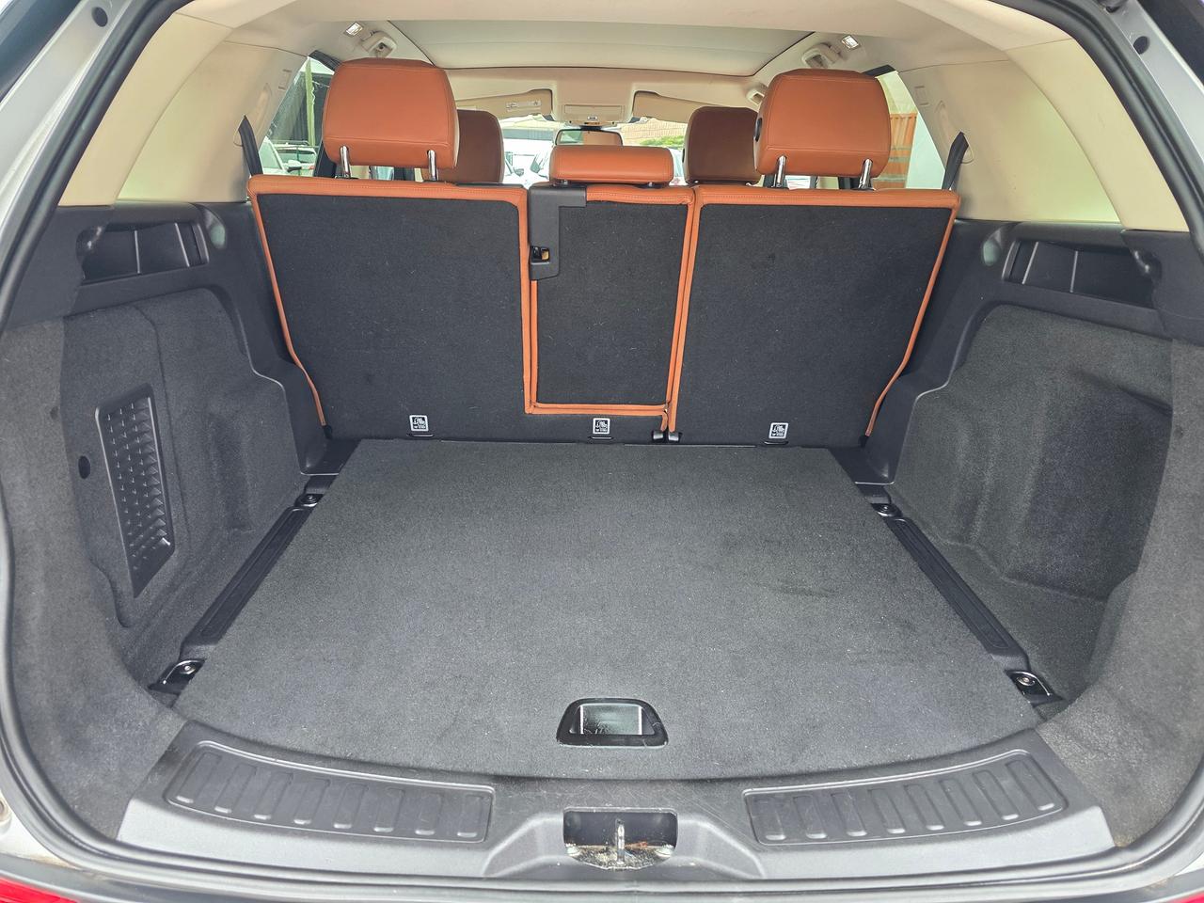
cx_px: 602
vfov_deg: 58.9
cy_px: 452
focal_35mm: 23
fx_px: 800
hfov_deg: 73.9
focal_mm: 6.3
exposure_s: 1/180
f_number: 1.7
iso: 160
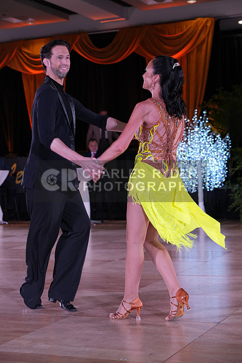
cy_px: 182
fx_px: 736
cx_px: 121
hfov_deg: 18.7
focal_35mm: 73
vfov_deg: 27.7
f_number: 5
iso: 1250
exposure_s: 1/200
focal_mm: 73
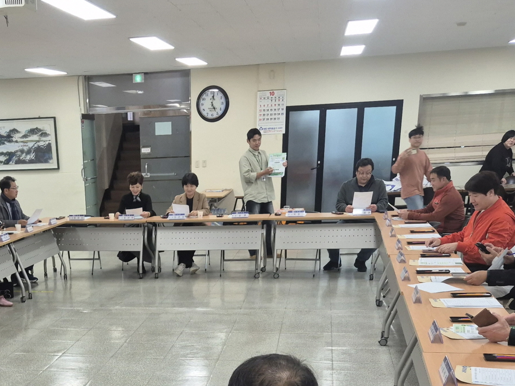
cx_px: 125
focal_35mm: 51
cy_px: 410
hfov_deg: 36.6
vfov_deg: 26.6
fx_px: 759
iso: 125
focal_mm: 5.4
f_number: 1.8
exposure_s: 1/120
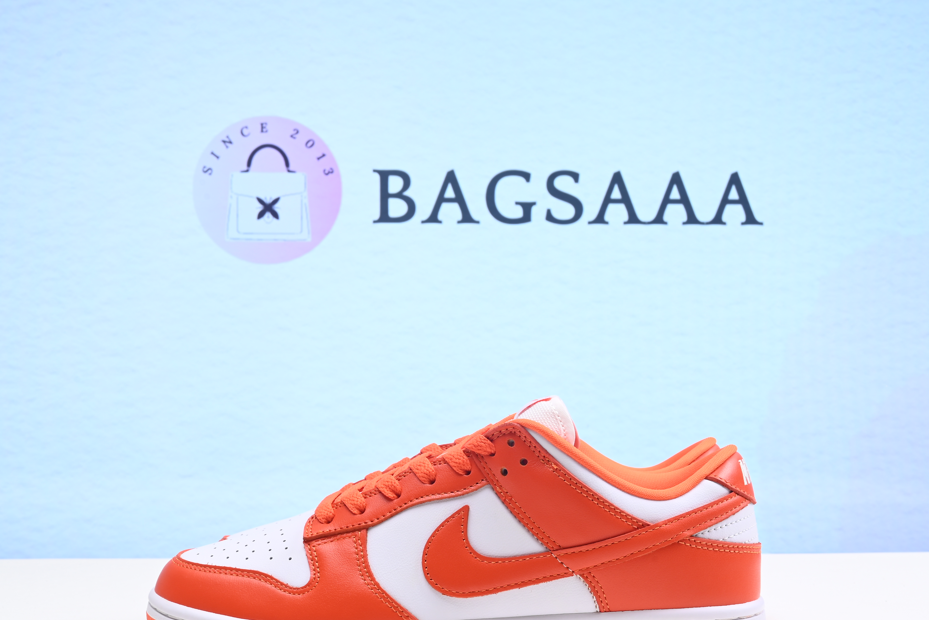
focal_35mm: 52
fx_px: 1342
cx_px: 496
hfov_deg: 38.2
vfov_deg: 25.9
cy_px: 399
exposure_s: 1/2
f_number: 16
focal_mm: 37
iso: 100
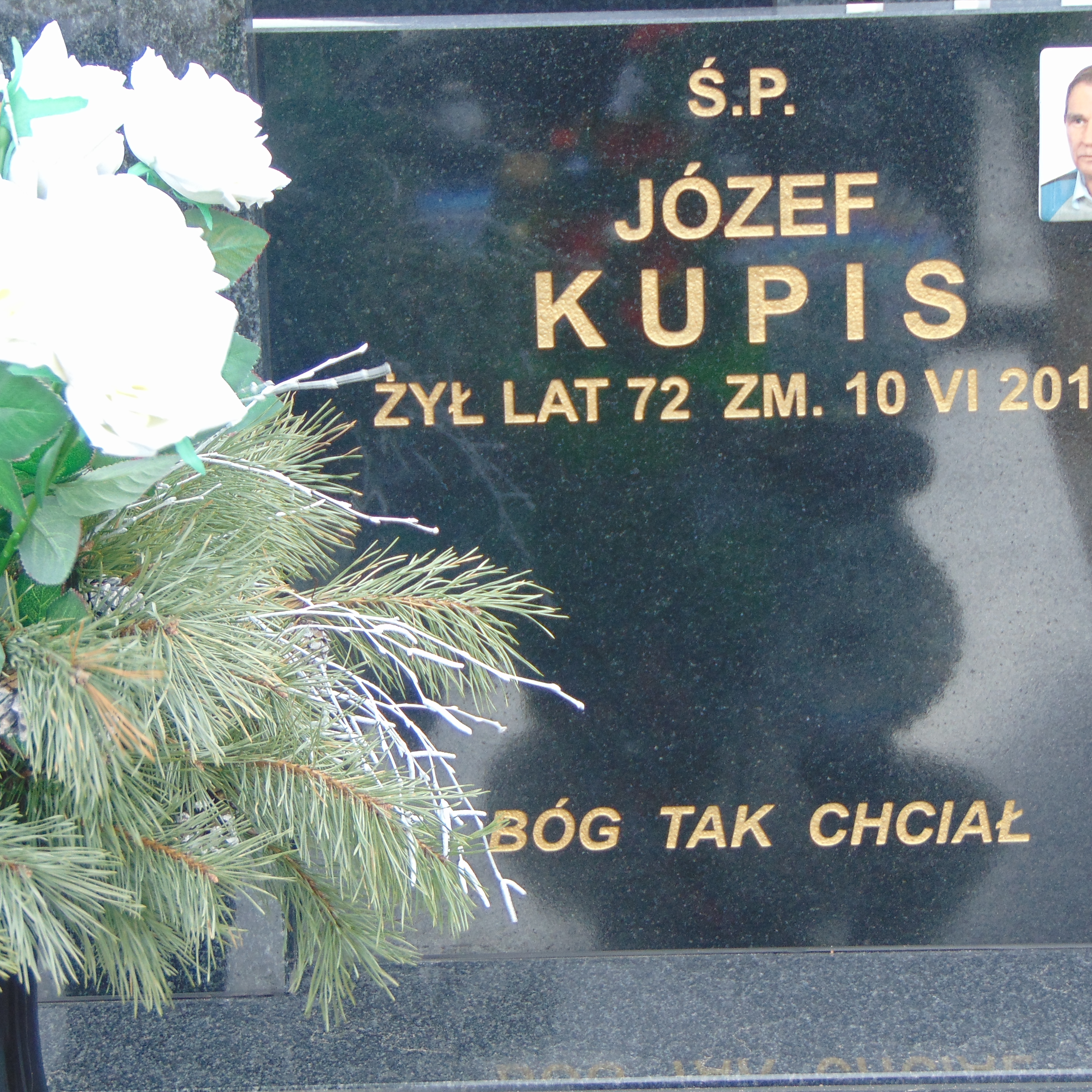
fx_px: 4568
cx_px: 586
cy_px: 544
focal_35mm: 128
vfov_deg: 13.6
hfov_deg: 13.6
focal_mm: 19.4
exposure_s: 1/50
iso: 80
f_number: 3.9
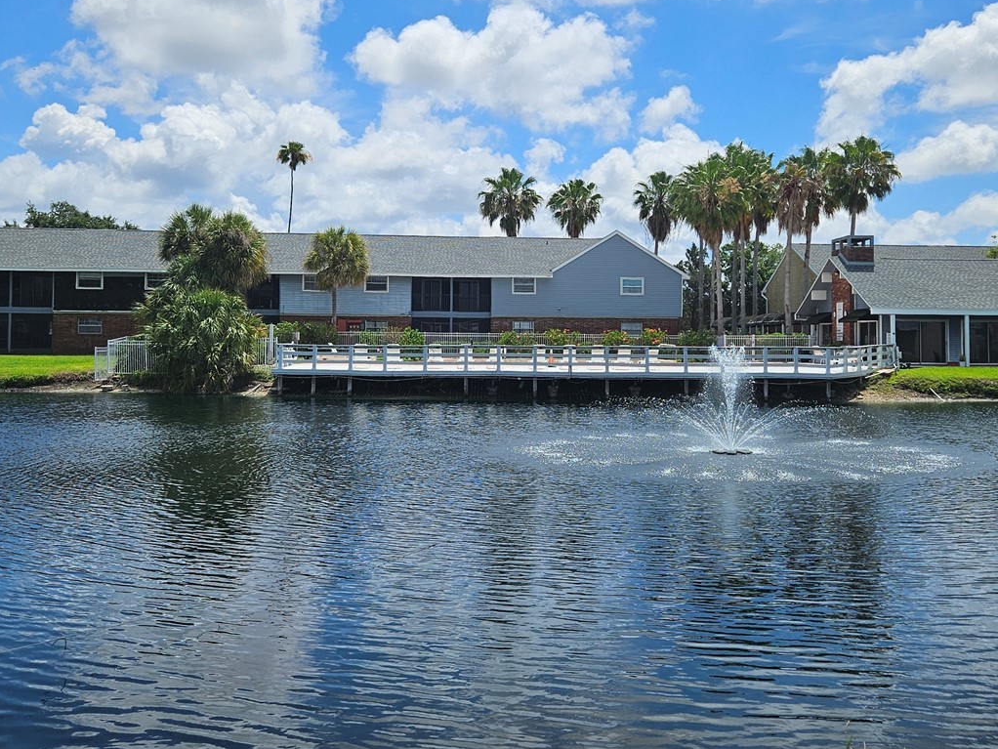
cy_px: 306
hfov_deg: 51.3
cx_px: 545
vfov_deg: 39.5
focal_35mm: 36
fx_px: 1038
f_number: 1.8
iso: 25
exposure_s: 1/4542
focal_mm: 5.4
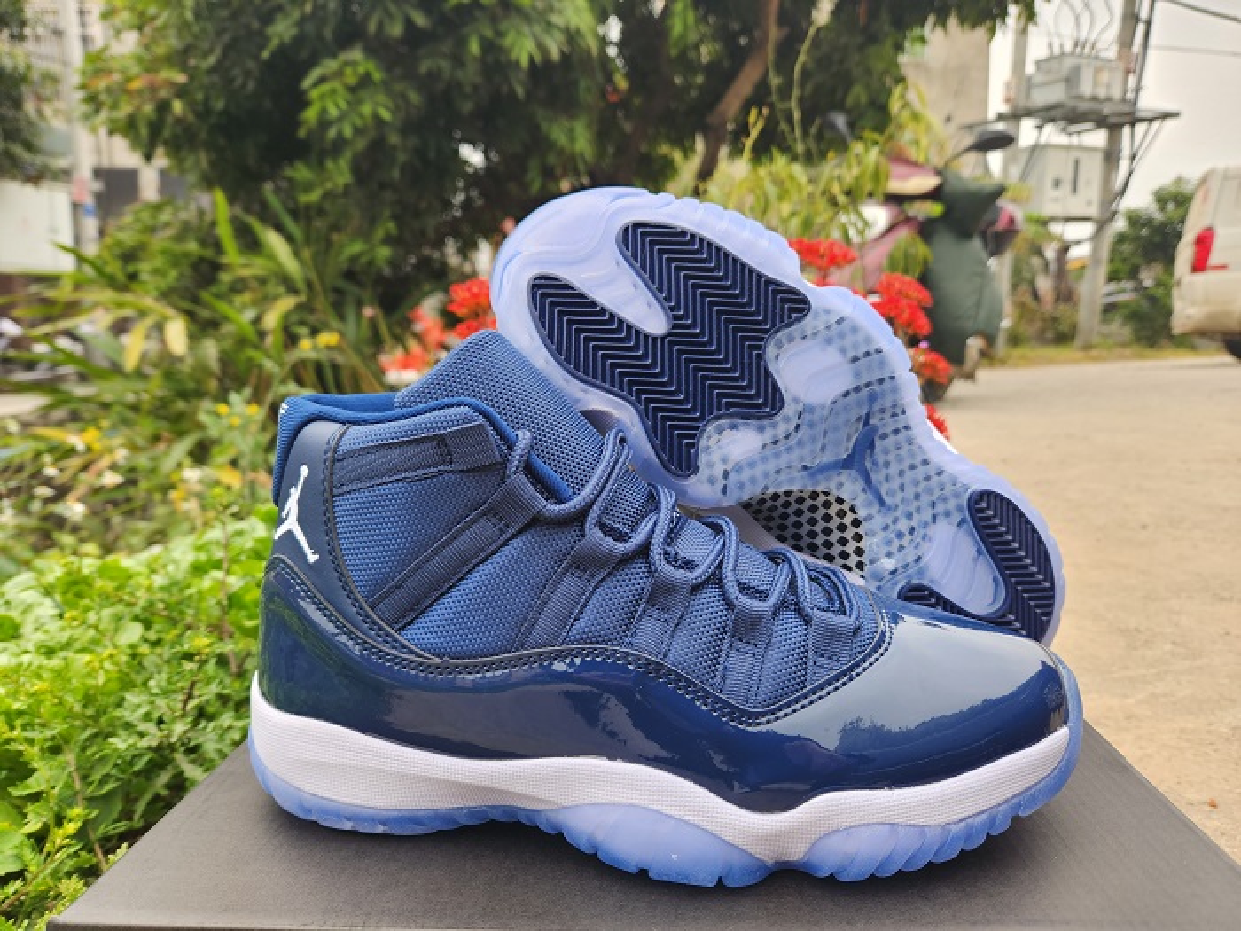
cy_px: 466
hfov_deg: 73.9
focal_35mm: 23
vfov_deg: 58.9
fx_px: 825
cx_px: 620
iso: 32
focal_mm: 5.4
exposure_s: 1/180
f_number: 1.8
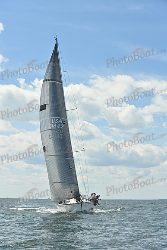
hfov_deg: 19.5
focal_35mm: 70
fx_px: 487
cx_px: 84
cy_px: 125
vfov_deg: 28.8
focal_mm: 70
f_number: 8
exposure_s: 1/1250
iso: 250
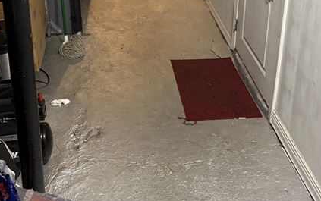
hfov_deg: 40.3
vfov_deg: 24.8
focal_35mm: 50
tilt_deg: -20.9
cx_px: 160
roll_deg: -0.6
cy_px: 5
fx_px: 438
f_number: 1.6
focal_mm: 5.96
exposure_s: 1/60
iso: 250
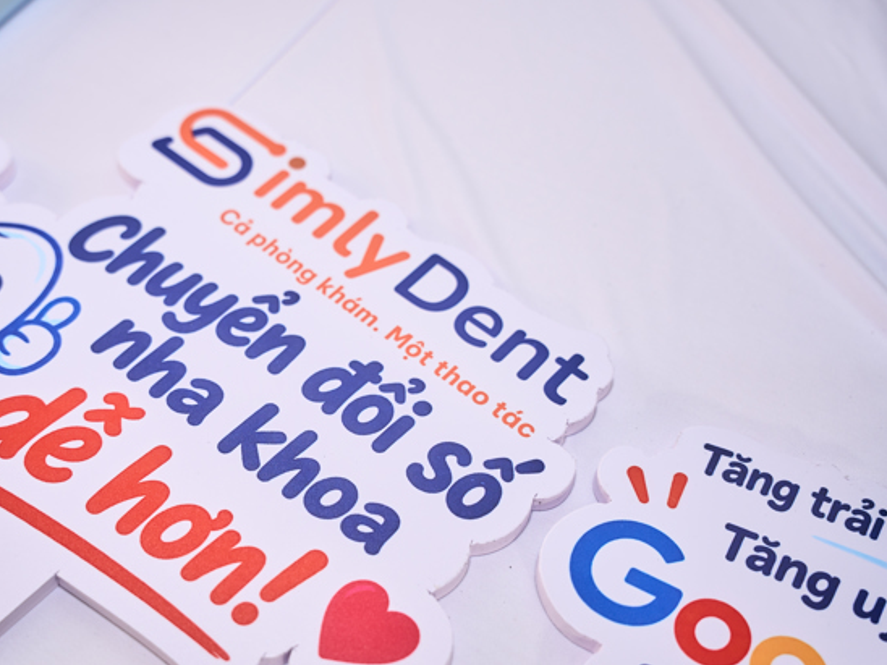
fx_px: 1390
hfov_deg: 35.0
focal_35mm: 54
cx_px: 286
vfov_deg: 26.9
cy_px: 396
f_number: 3.2
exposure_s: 1/160
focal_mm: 41.2
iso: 250
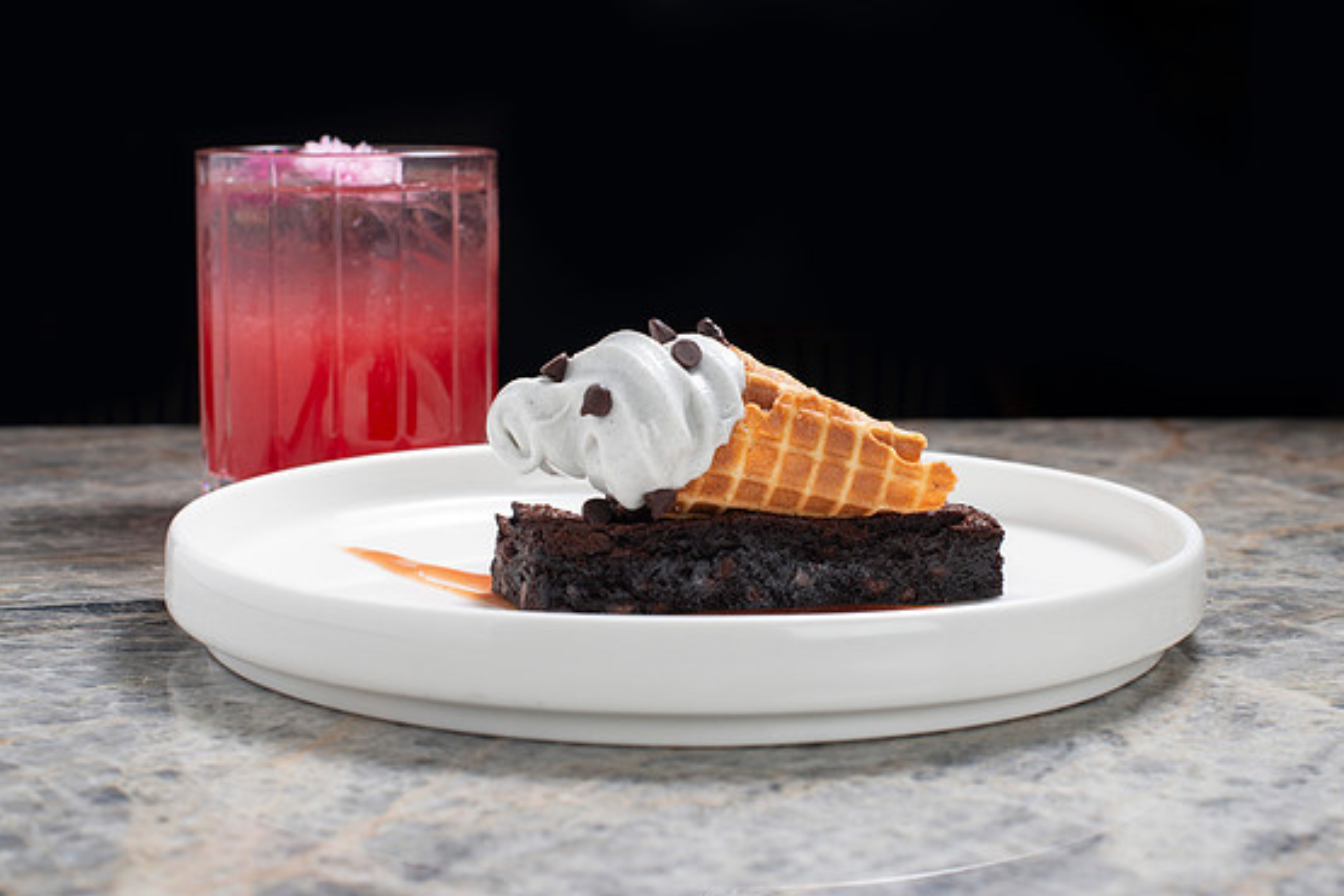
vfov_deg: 23.0
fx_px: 2202
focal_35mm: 59
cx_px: 679
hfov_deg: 33.9
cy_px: 472
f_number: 8
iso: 200
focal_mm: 50
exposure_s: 1/200
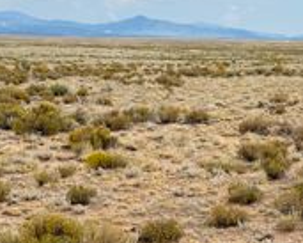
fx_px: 1059
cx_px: 316
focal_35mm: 118
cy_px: 75
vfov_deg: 13.1
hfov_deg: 15.9
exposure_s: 1/5587
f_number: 1.78
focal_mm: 6.76
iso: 80
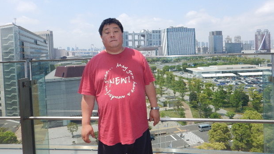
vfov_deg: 42.6
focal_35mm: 27
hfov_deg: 69.9
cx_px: 138
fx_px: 196
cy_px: 60
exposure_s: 1/1250
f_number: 4.1
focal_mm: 4.3
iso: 180
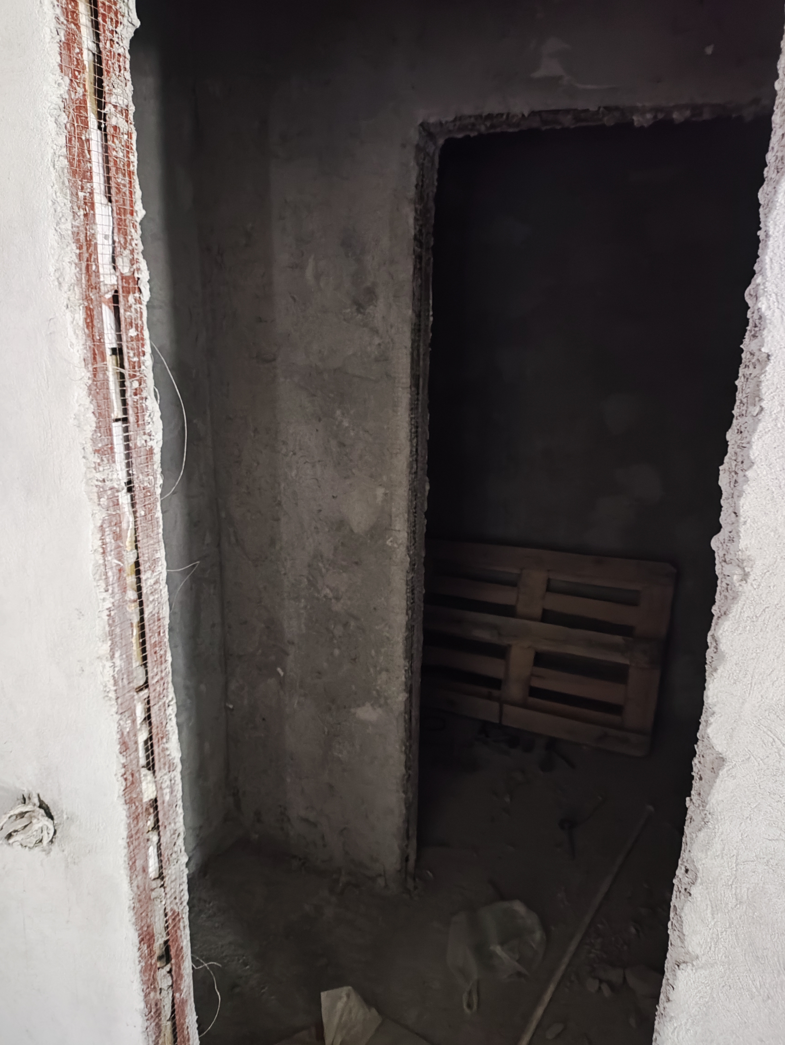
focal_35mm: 25
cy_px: 522
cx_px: 392
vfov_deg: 69.4
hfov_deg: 54.9
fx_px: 755
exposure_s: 1/15
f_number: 1.79
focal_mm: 4.71
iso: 876
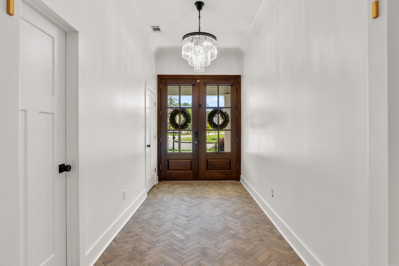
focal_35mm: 19
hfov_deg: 86.8
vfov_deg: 64.4
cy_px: 133
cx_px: 200
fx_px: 211
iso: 200
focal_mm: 12.7
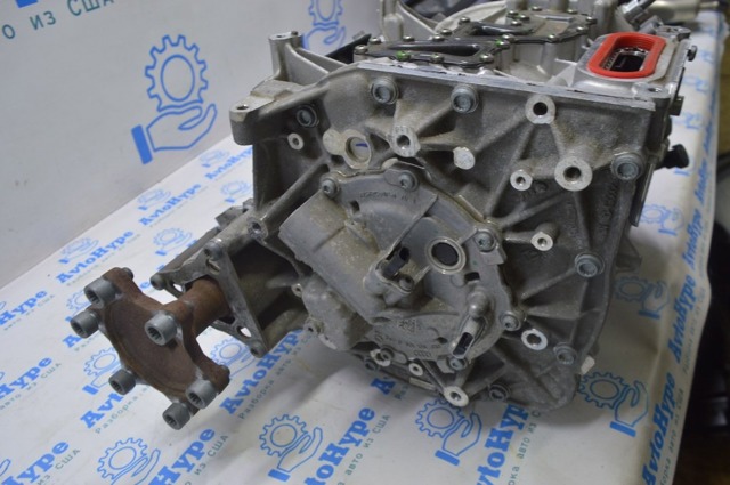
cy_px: 242
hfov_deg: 67.4
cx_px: 365
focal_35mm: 27
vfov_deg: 47.8
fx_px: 547
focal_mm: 18
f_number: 5.6
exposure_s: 1/25
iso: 400
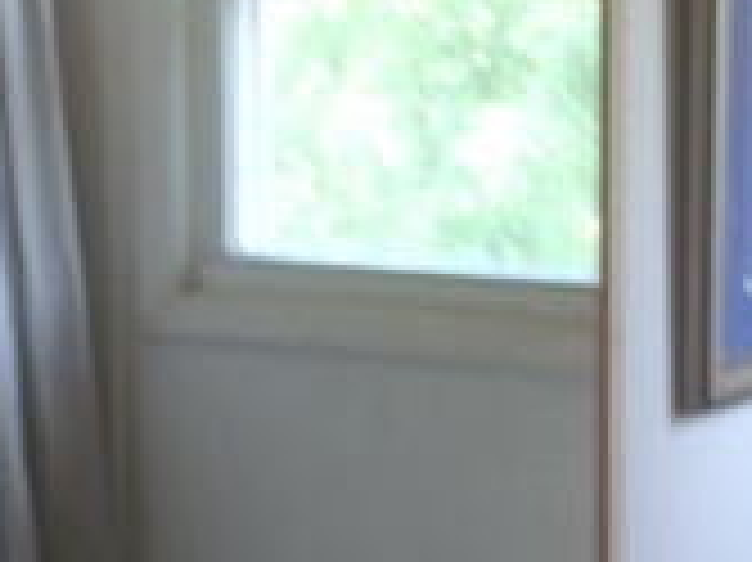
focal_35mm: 111
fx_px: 2410
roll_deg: -1.3
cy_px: 454
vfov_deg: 13.3
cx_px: 887
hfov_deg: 17.0
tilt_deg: -9.4
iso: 40
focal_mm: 4.15
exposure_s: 1/40
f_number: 2.2
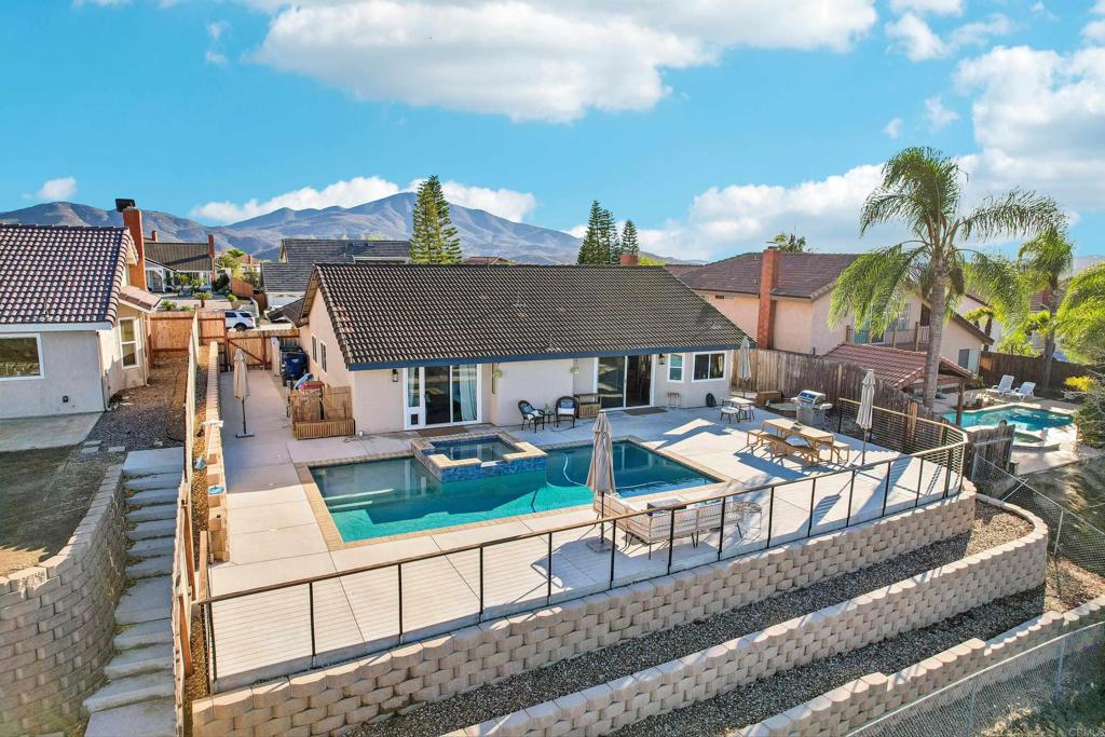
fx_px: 675
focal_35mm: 22
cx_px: 552
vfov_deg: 57.2
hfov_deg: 78.6
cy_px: 368
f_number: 2.8
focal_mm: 8.4
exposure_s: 1/2000
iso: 100
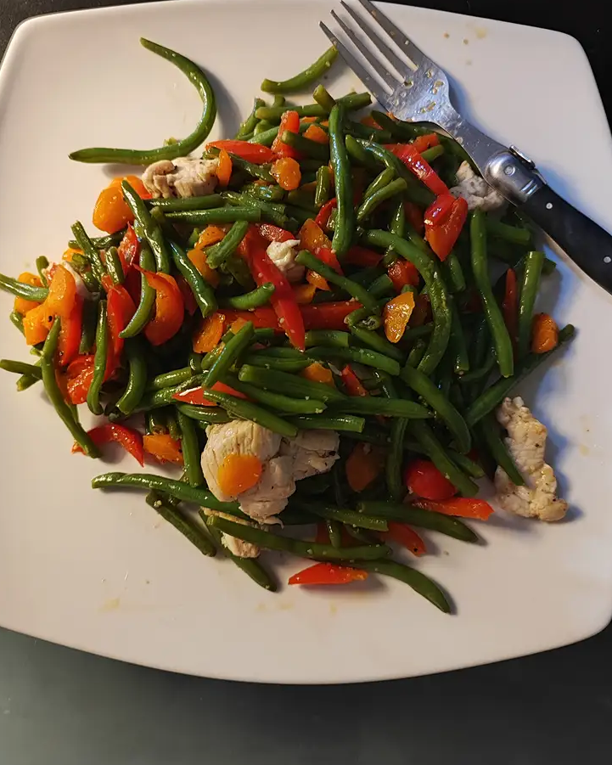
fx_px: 589
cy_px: 346
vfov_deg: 65.9
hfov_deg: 54.9
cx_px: 297
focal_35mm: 26
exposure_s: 1/13
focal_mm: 5.89
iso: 775
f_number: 1.89
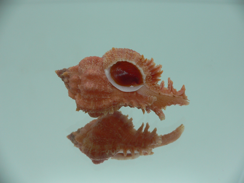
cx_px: 122
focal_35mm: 35
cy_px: 92
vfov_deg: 40.7
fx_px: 247
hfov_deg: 52.6
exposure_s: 1/60
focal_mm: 4.6
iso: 80
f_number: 2.8
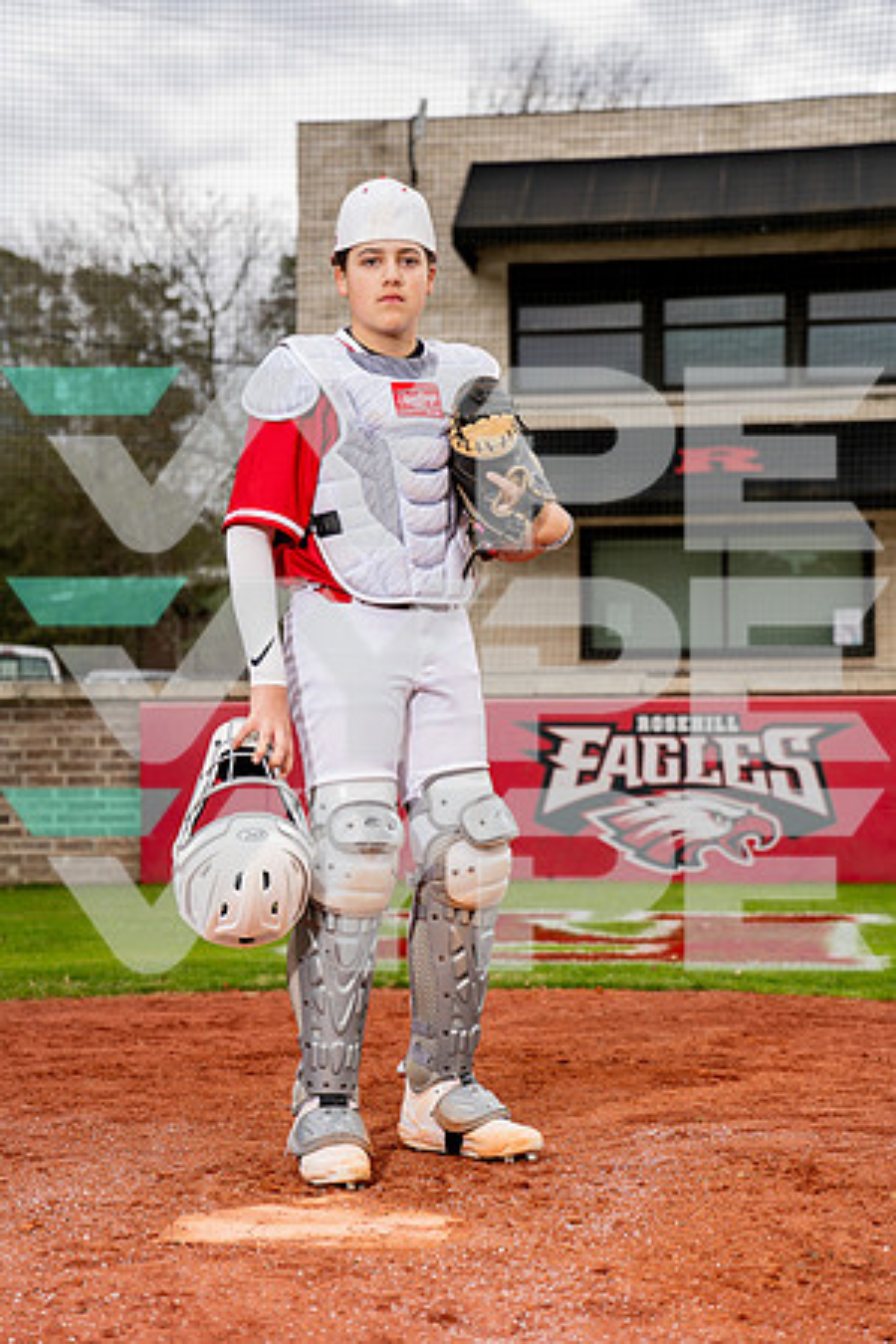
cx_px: 448
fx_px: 2613
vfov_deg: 28.8
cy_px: 672
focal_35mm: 70
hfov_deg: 19.5
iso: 100
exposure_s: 1/250
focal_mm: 70
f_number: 4
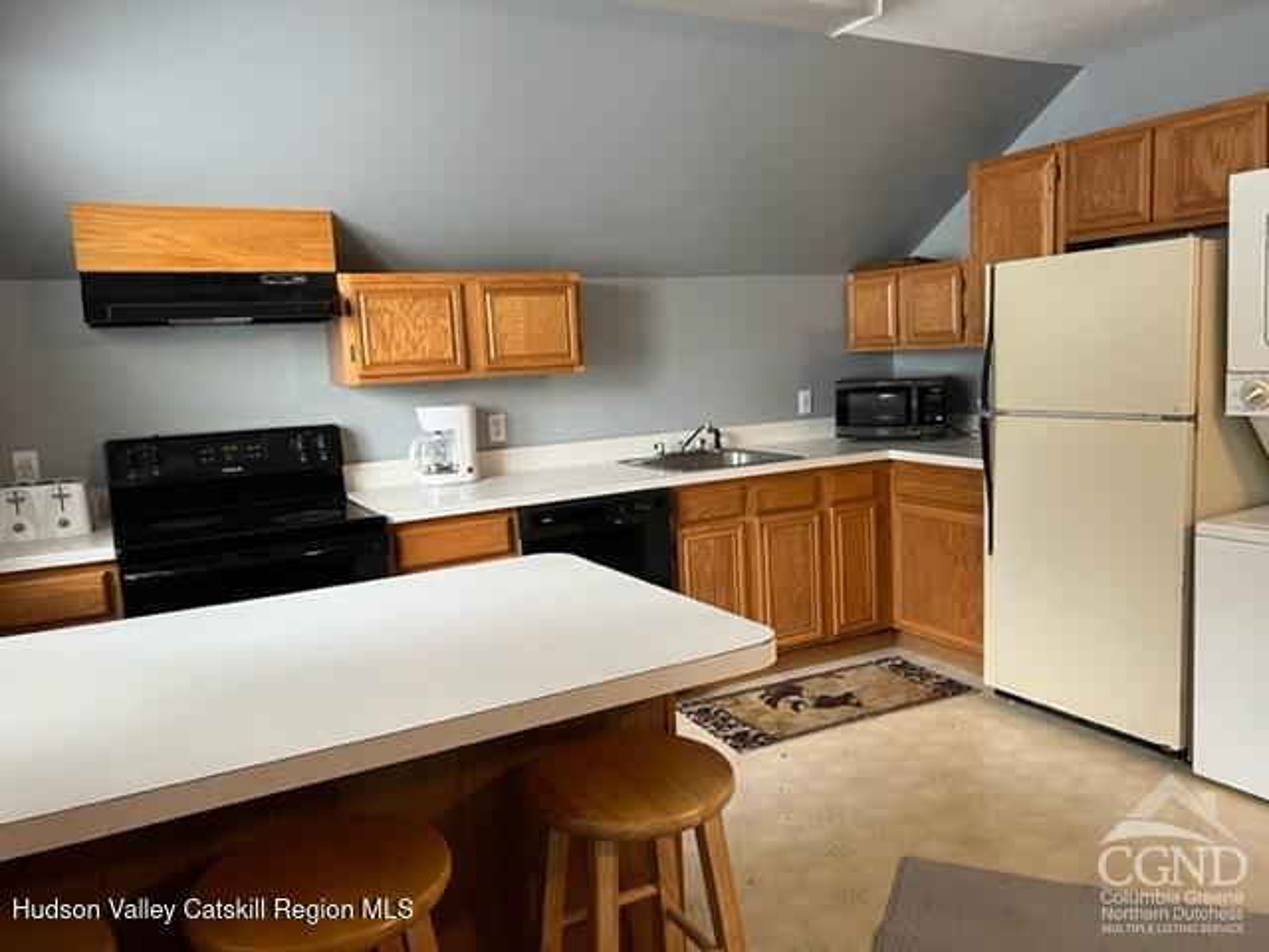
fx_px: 953
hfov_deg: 67.3
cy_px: 476
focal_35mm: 26
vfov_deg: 53.1
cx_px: 634
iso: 160
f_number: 1.5
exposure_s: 1/60
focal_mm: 5.7
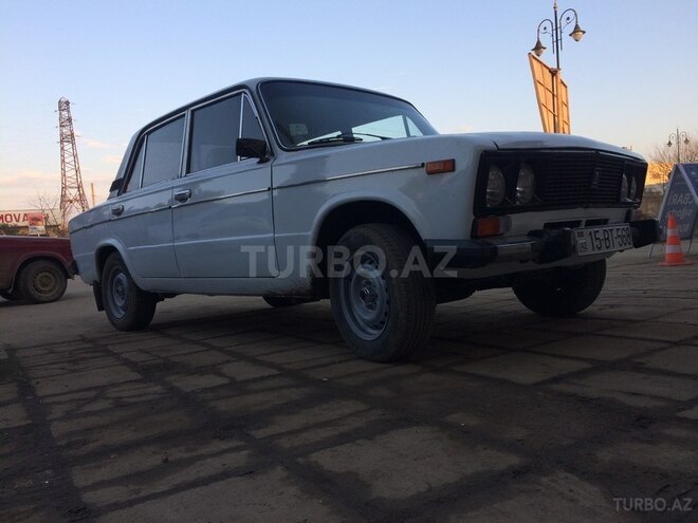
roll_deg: +3.9
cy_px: 262
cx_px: 349
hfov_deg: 61.7
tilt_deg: -1.5
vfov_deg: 48.2
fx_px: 585
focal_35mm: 29
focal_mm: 4.15
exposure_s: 1/423
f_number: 2.2
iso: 32
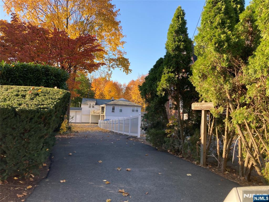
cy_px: 101
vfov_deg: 49.7
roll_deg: -4.4
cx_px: 134
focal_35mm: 28
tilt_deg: +4.1
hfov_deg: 63.4
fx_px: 218
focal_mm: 3.99
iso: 20
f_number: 1.8
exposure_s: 1/305
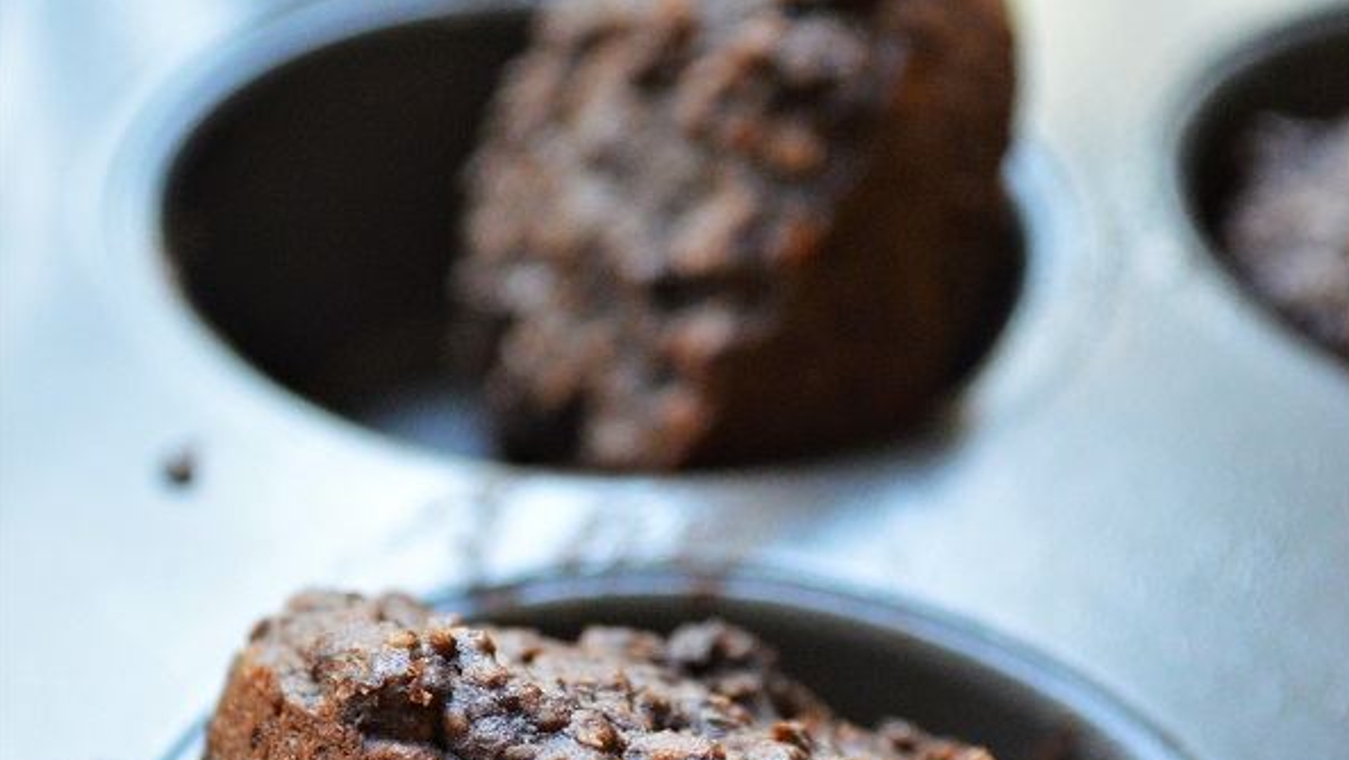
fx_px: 3757
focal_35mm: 105
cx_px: 680
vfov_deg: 11.5
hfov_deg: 20.4
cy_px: 546
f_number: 5.3
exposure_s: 1/200
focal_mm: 44
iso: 3200
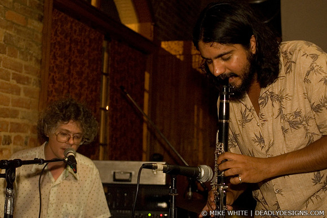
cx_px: 164
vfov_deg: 25.7
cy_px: 109
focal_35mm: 52
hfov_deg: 37.9
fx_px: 477
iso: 800
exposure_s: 1/25
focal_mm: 35
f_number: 2.8
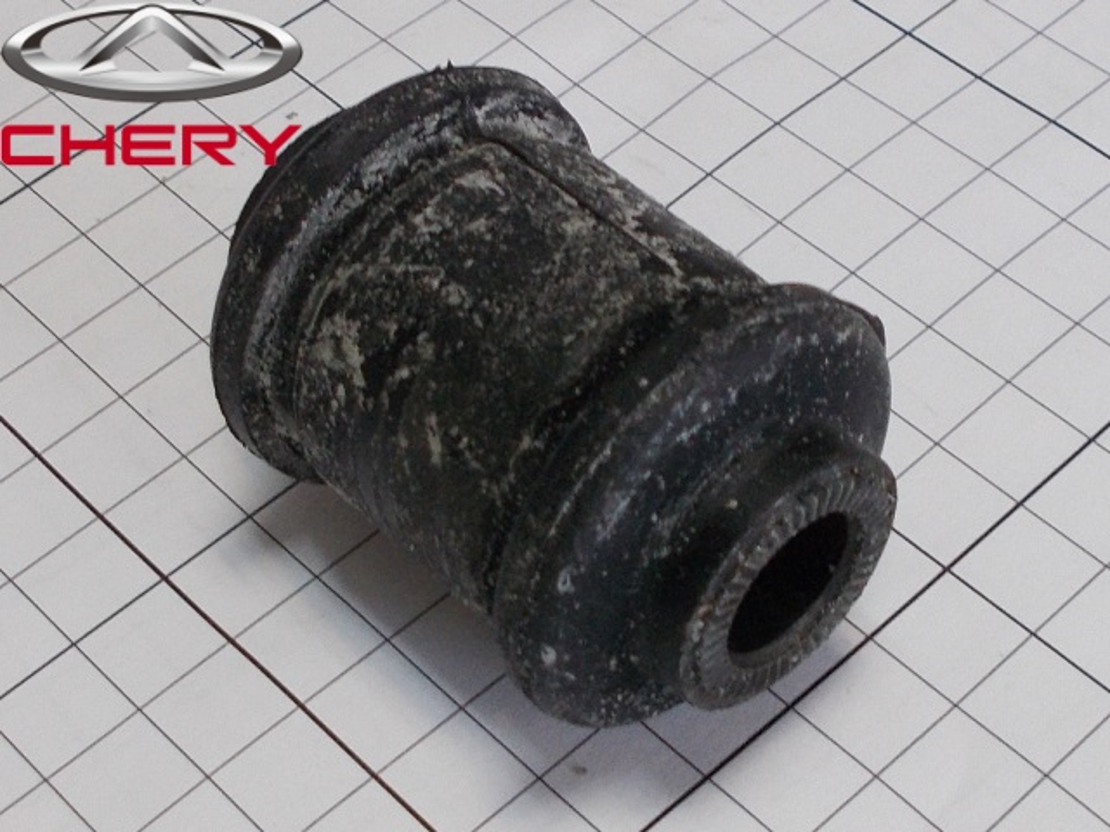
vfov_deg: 53.1
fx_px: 834
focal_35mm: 26
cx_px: 555
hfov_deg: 67.3
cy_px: 416
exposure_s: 1/25
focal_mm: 4.6
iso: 125
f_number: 3.2
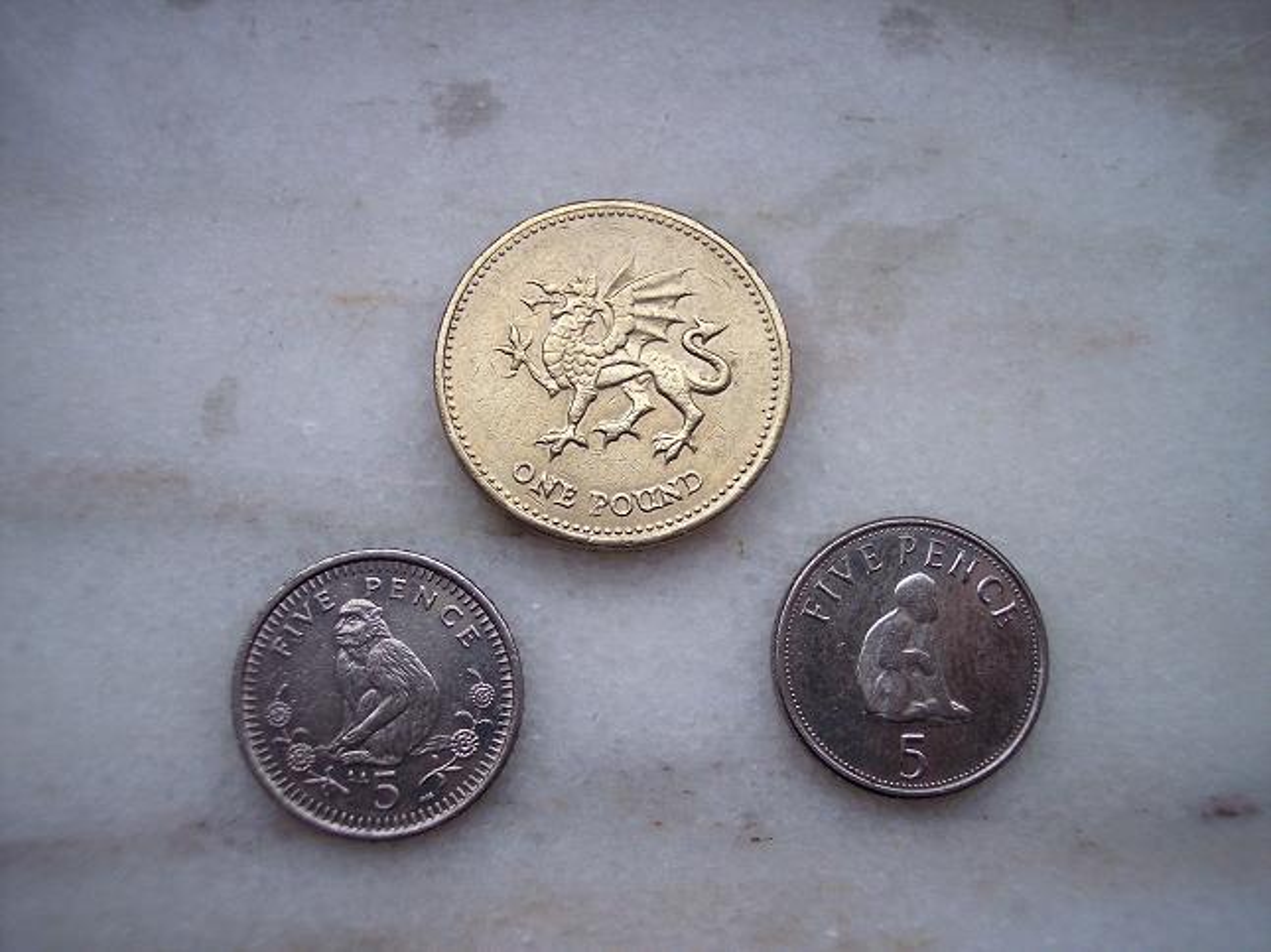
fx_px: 1394
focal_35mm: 38
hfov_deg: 49.0
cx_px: 636
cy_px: 476
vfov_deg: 37.7
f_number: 2.8
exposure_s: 1/350
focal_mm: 8
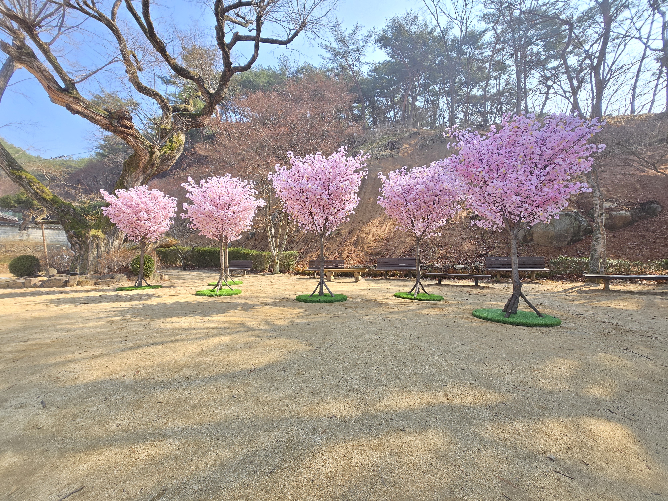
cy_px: 250
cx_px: 334
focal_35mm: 13
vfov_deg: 89.9
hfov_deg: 106.2
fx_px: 251
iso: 25
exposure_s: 1/308
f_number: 2.2
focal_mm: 1.7
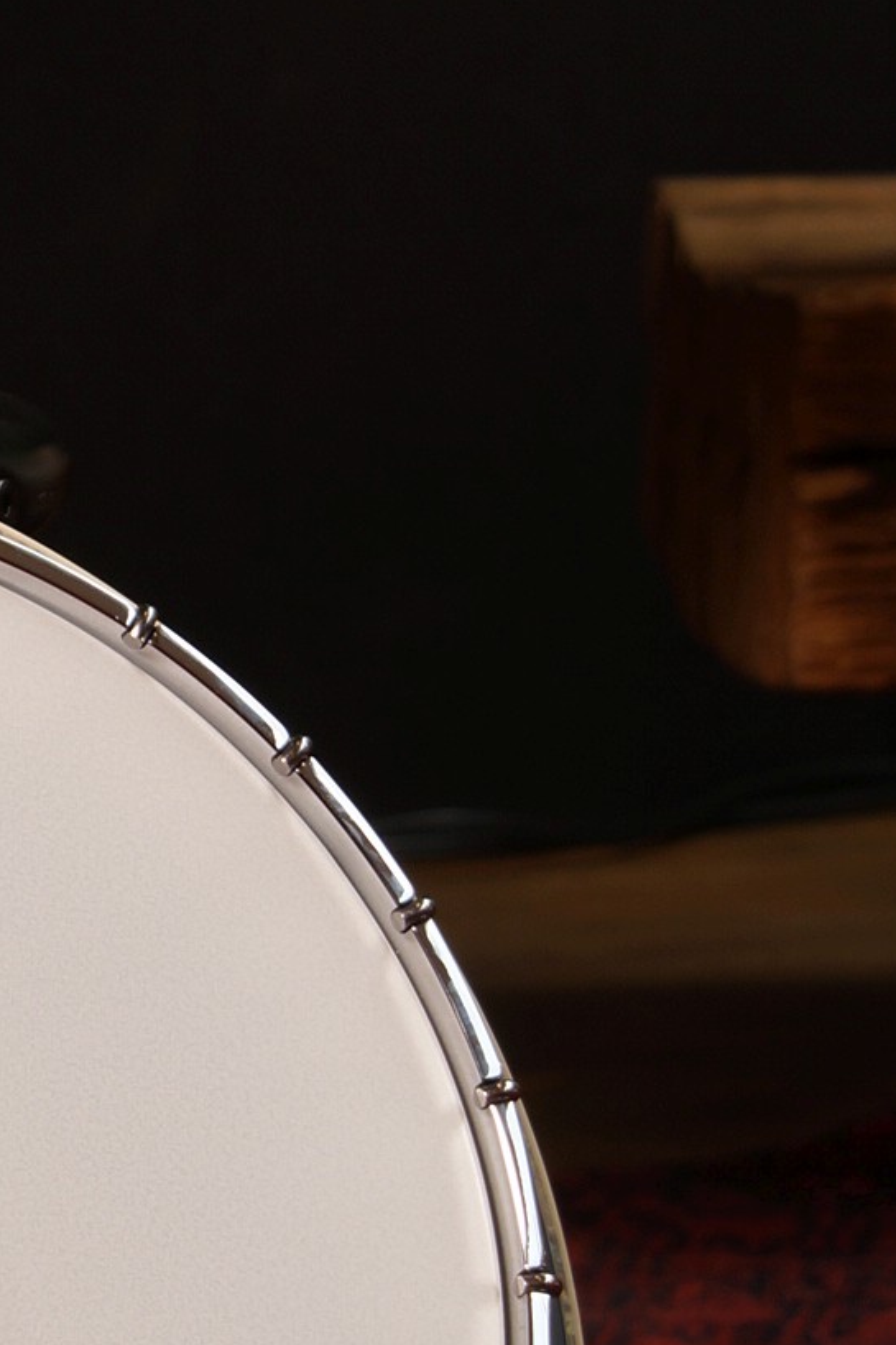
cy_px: 559
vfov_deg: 8.2
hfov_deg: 5.4
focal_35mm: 251
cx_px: -372
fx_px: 9374
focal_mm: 50
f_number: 5.6
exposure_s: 1/15
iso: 100
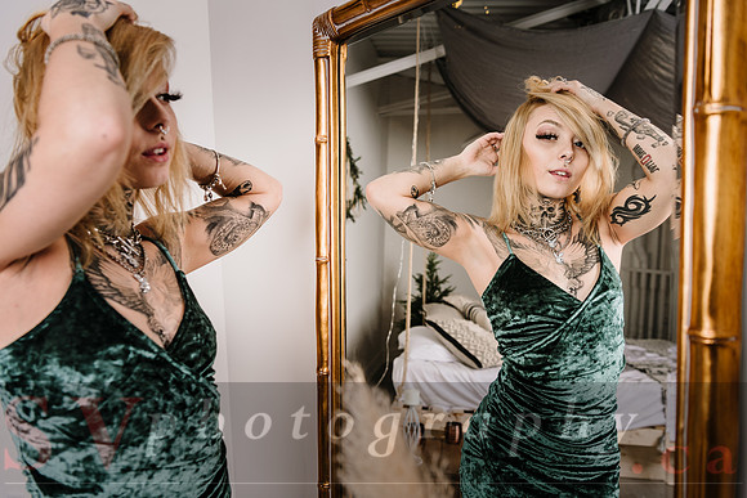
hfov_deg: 58.7
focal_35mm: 32
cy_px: 249
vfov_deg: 41.1
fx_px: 664
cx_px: 374
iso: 64
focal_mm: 32
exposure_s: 1/125
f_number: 4
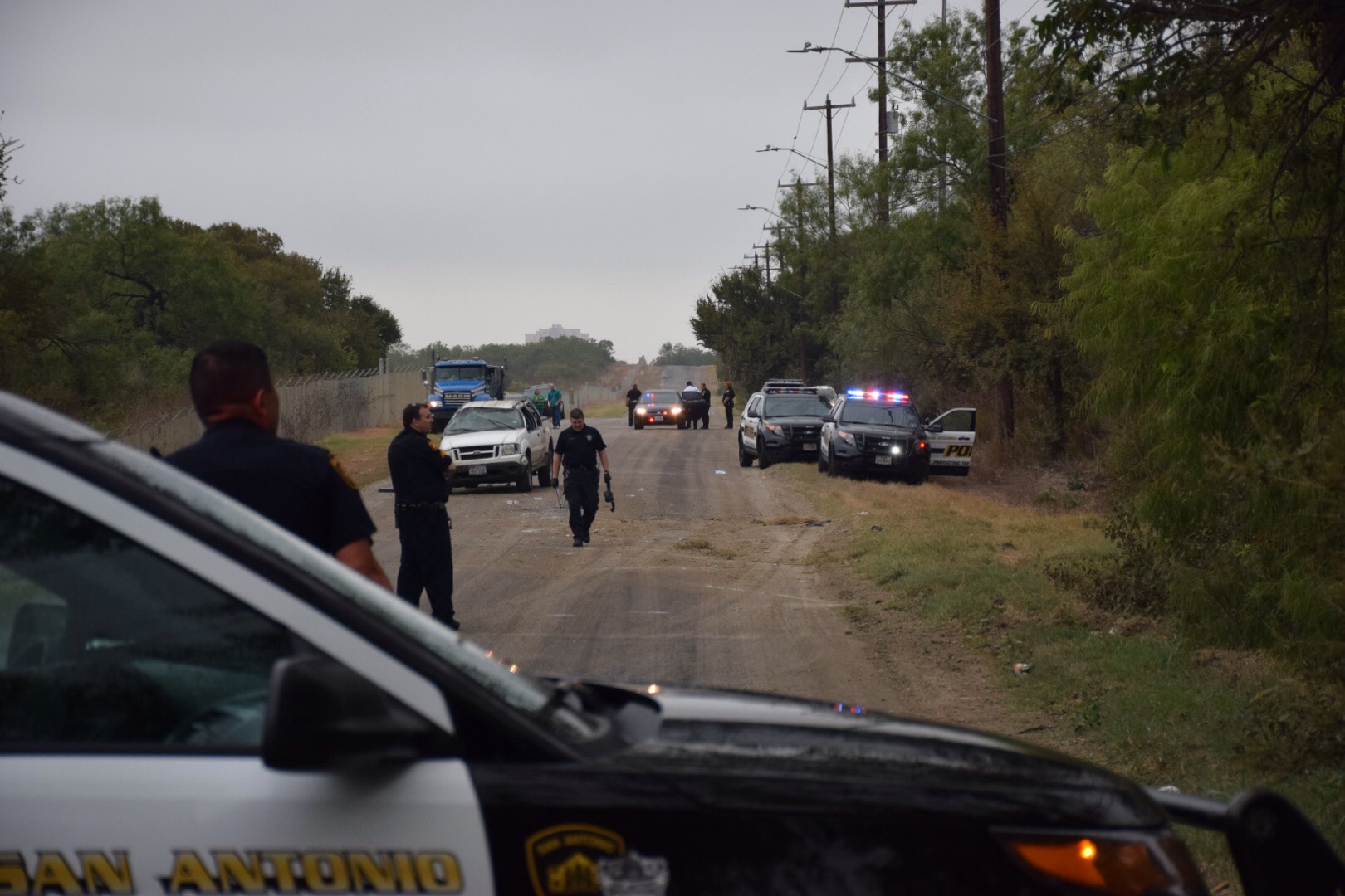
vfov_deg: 13.0
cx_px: 672
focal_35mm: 105
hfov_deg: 19.5
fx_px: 3923
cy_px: 448
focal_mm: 70
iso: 800
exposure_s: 1/640
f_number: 5
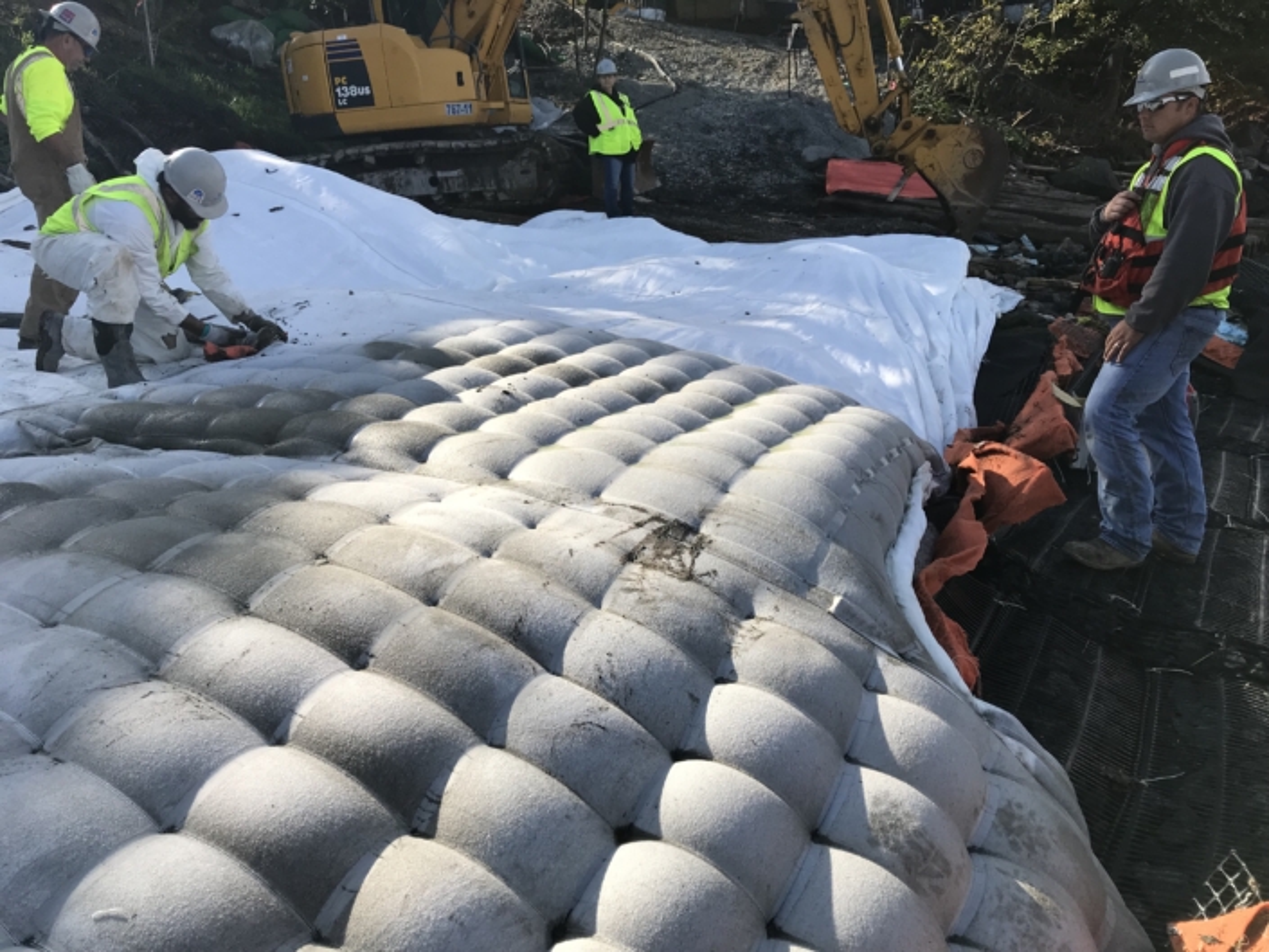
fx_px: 1027
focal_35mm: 28
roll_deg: +3.9
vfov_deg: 49.8
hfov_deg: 63.4
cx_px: 634
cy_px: 476
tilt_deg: -13.9
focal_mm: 3.99
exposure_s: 1/2037
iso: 20
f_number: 1.8
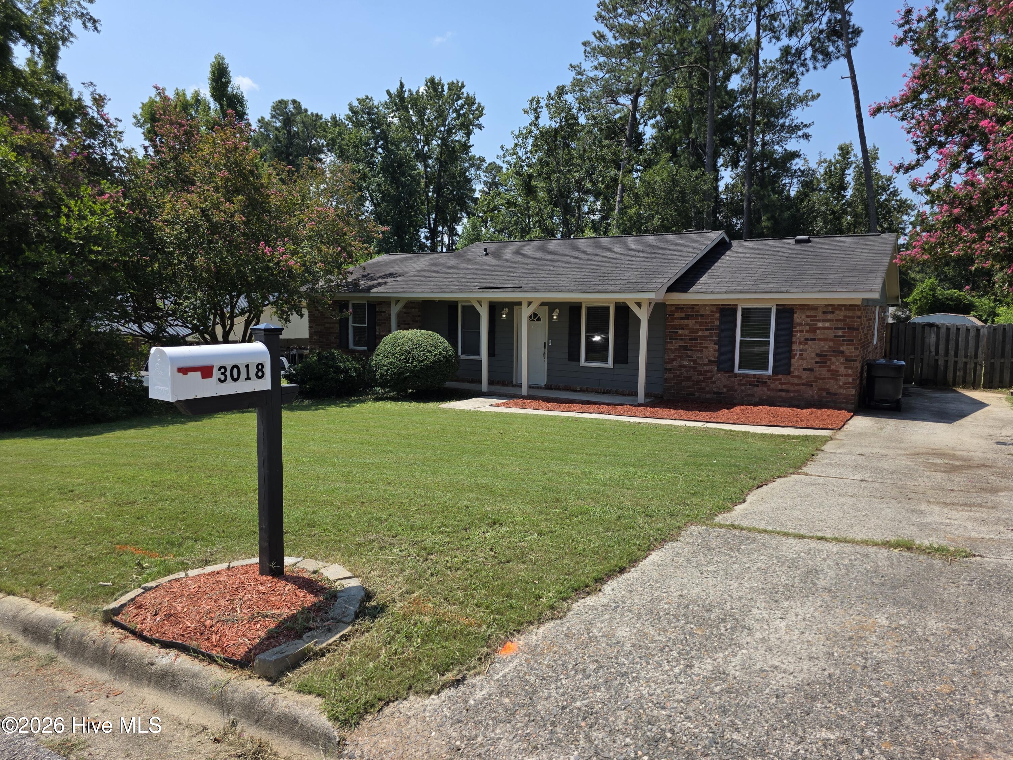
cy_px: 380
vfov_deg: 58.9
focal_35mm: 23
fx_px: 673
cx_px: 506
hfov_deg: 73.9
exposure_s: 1/4766
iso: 80
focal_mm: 6.3
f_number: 1.7
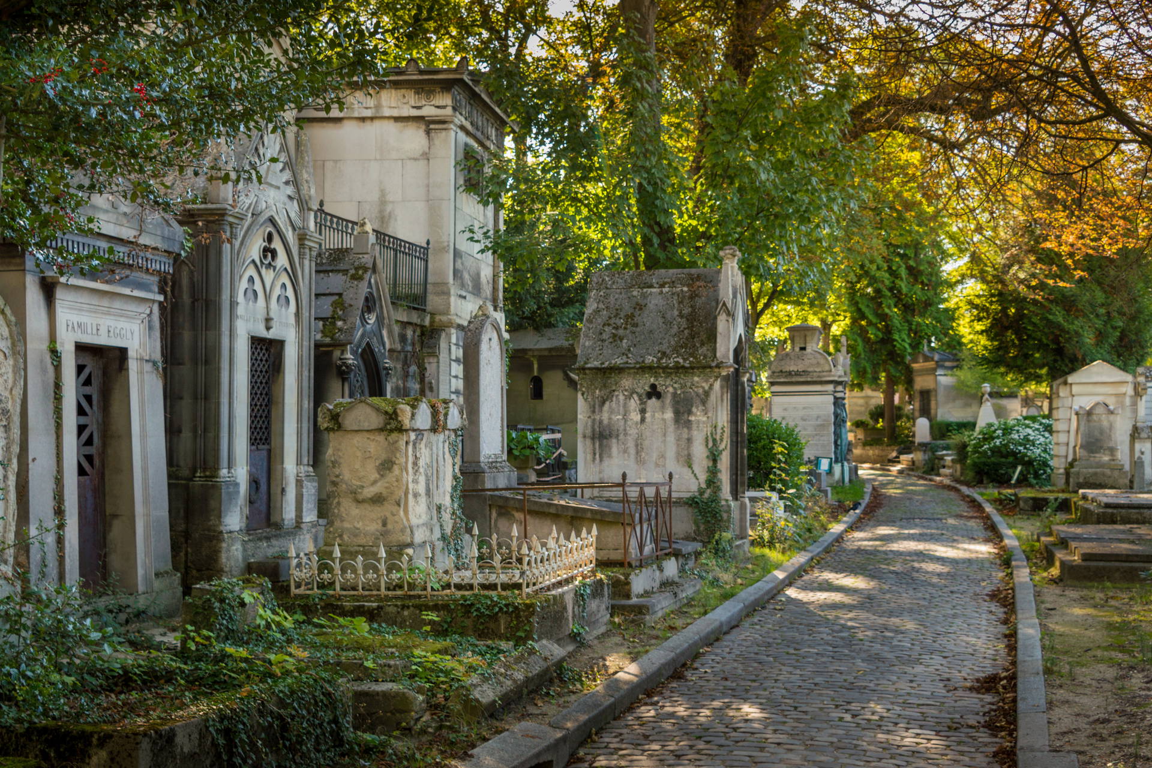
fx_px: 1344
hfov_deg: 46.4
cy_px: 384
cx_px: 576
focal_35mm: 42
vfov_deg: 31.9
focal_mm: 28
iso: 200
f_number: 6.3
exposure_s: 1/25
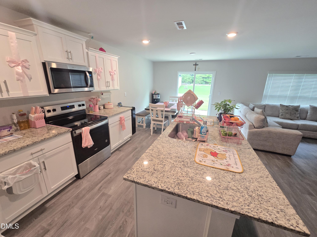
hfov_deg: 106.2
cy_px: 118
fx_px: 119
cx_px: 158
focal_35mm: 13
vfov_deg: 89.9
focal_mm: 2.2
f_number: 2.2
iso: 250
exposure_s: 1/60
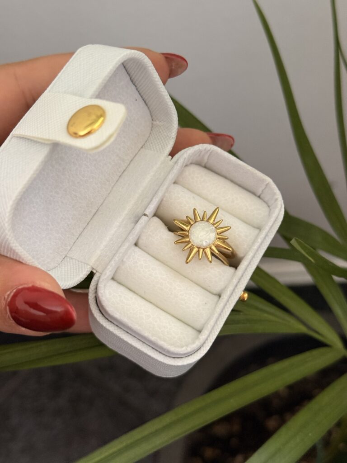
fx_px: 642
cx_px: 174
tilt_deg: -54.6
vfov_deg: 39.7
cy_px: 232
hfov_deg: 30.3
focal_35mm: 48
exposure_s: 1/60
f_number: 1.78
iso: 250
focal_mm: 6.76
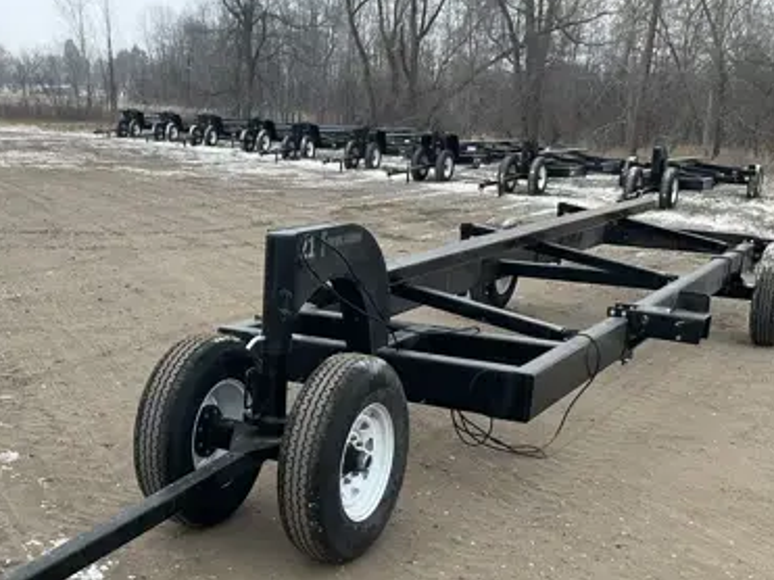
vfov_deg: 28.3
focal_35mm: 50
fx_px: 1118
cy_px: 482
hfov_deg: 37.8
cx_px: 261
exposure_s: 1/254
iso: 25
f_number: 1.8
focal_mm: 3
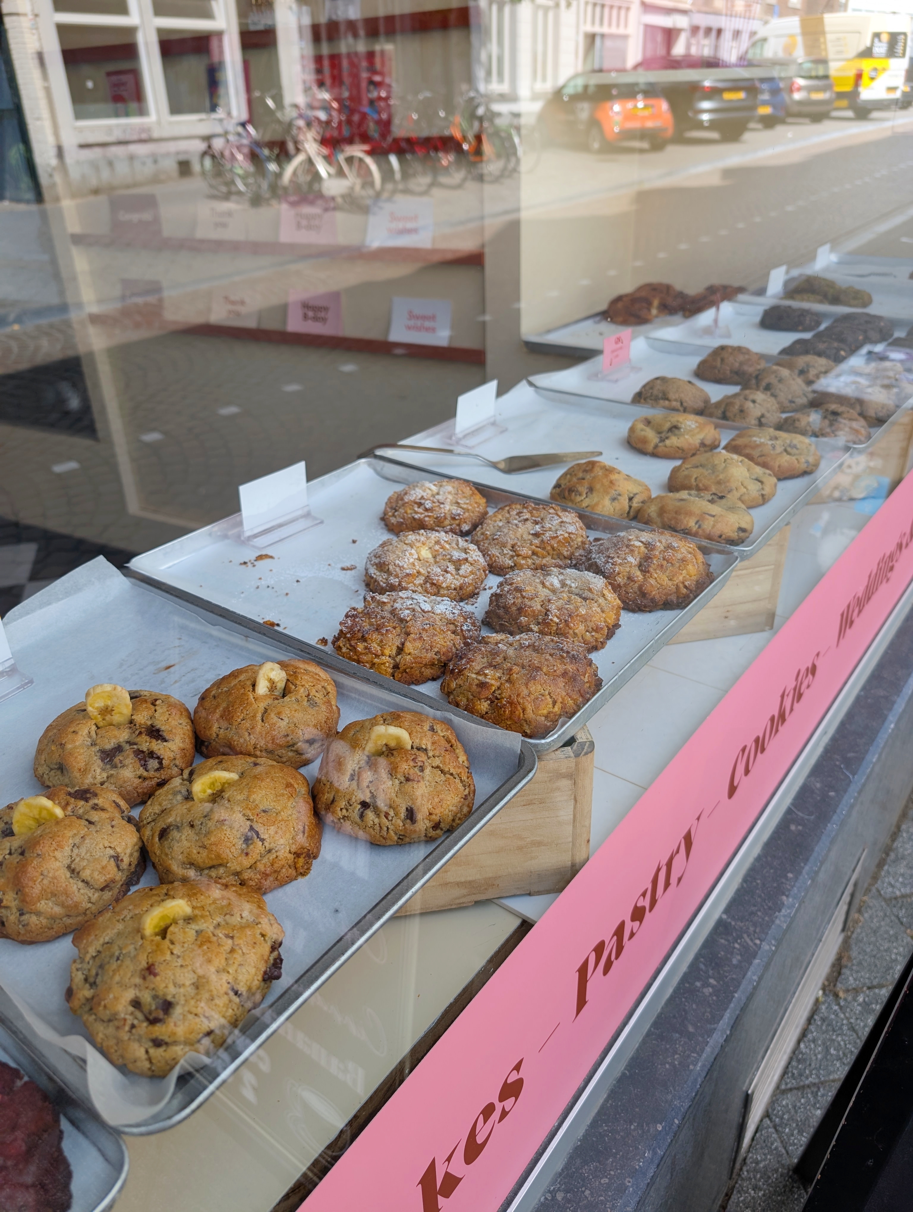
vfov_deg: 71.5
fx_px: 842
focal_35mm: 24
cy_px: 606
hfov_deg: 56.9
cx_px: 456
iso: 18
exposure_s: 1/246
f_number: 1.68
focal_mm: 6.9
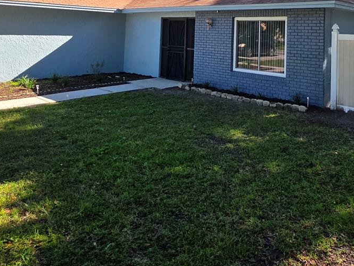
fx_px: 317
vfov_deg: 40.9
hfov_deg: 56.6
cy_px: 13
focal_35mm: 31
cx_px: 247
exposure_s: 1/758
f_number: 1.9
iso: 40
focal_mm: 2.2
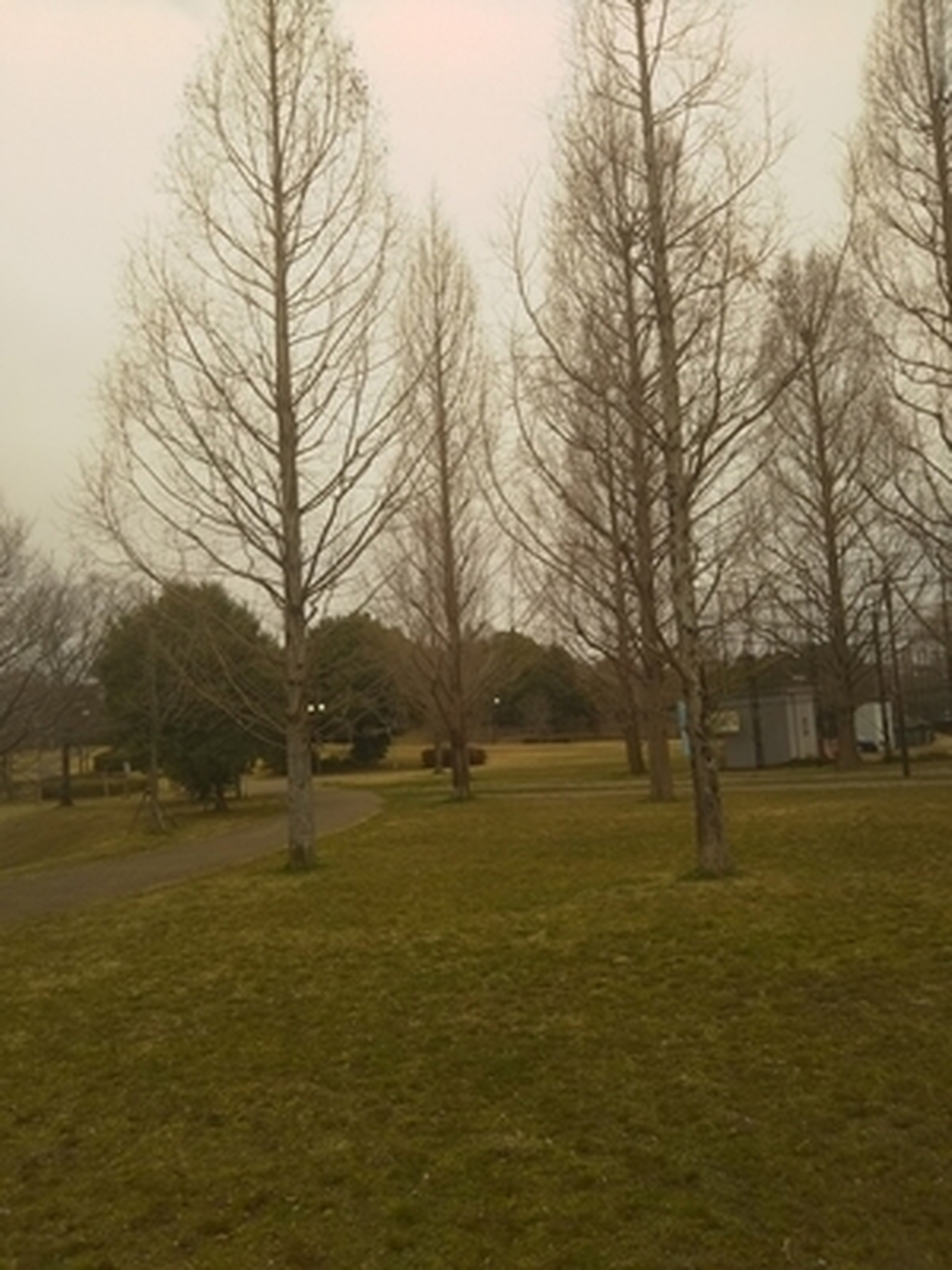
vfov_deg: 60.0
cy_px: 635
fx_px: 1100
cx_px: 476
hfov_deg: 46.8
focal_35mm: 30
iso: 40
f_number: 2.2
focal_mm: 4
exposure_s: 1/362
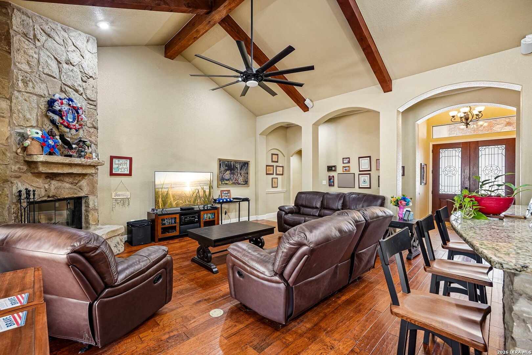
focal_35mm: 16
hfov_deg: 95.0
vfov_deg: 72.1
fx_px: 244
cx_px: 266
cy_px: 178
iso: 400
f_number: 8
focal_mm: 16.5
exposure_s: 1/2.5
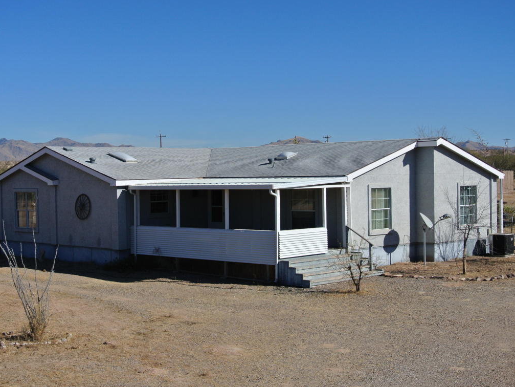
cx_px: 234
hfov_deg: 33.7
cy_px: 195
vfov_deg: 25.7
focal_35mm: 57
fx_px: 848
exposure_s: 1/1000
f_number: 5.6
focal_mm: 19.6
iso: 100
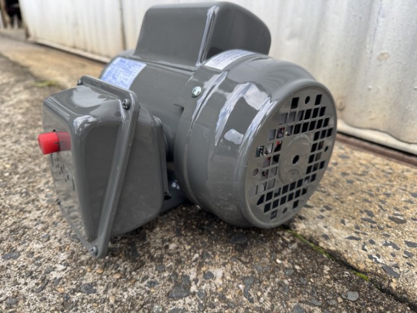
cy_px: 156
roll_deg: -1.4
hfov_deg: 71.6
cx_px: 208
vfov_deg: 56.8
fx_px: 289
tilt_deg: -23.7
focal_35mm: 24
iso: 80
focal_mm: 6.76
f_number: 1.78
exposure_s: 1/280
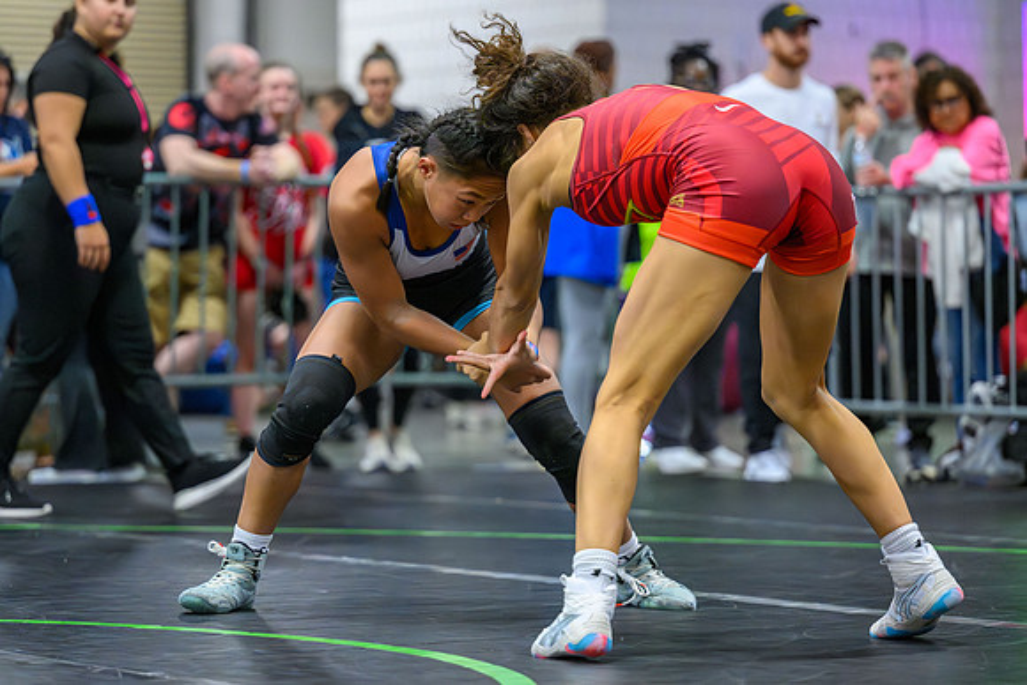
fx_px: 3838
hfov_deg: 15.2
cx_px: 428
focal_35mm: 134
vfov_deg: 10.2
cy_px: 329
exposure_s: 1/640
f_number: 2.8
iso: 14400
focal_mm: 115
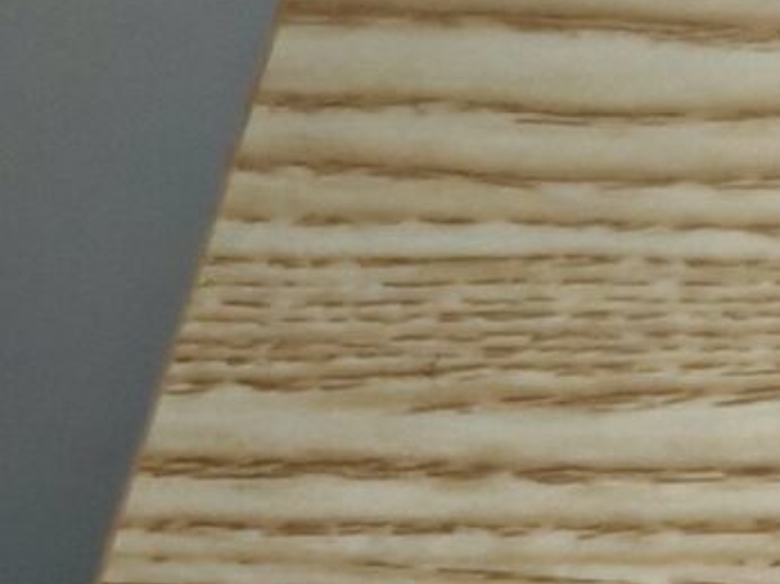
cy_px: 510
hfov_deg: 7.8
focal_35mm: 200
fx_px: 4503
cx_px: 2723
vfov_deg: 7.4
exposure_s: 1/50
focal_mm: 6.67
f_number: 1.9
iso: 400
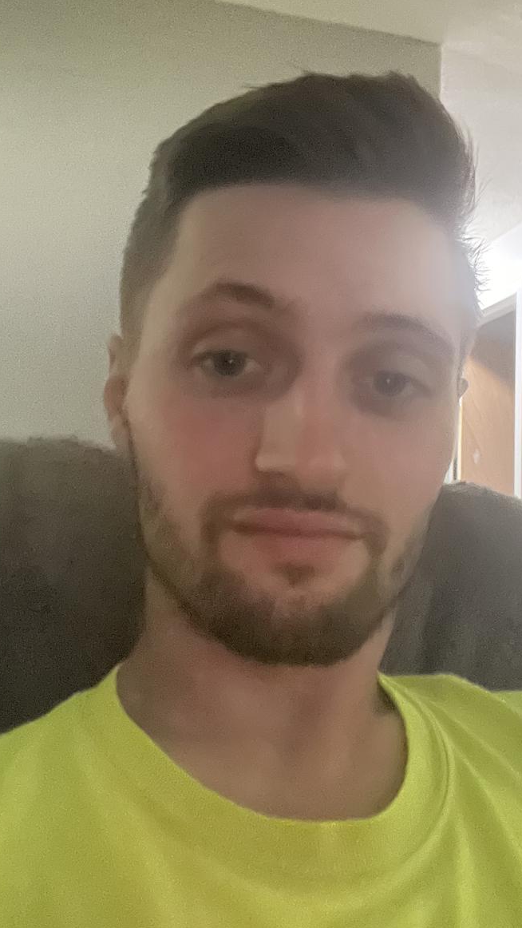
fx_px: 885
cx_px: 206
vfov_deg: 55.2
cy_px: 419
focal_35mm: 36
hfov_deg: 32.7
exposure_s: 1/15
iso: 2000
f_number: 2.2
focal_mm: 2.71
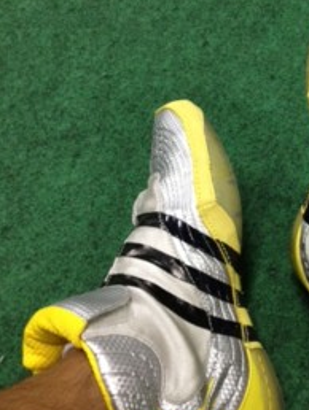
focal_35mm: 61
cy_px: 226
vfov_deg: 31.6
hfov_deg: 23.6
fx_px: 725
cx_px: 256
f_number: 2.4
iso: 200
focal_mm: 4.28
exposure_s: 1/20
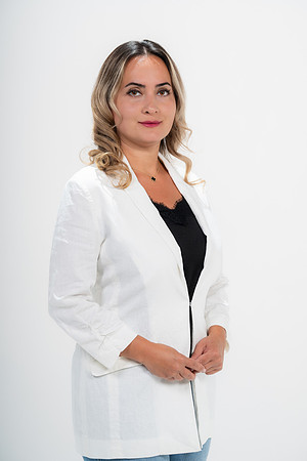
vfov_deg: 19.3
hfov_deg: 12.9
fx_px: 1356
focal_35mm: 106
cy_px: 230
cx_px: 154
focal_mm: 106
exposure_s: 1/200
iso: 320
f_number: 5.6
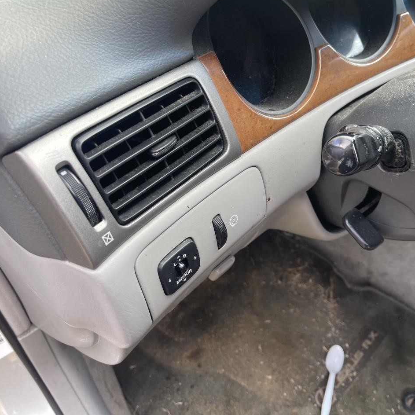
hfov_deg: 53.6
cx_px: 252
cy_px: 205
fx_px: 407
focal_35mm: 30
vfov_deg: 54.0
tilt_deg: -46.5
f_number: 1.6
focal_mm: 5.1
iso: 32
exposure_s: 1/139
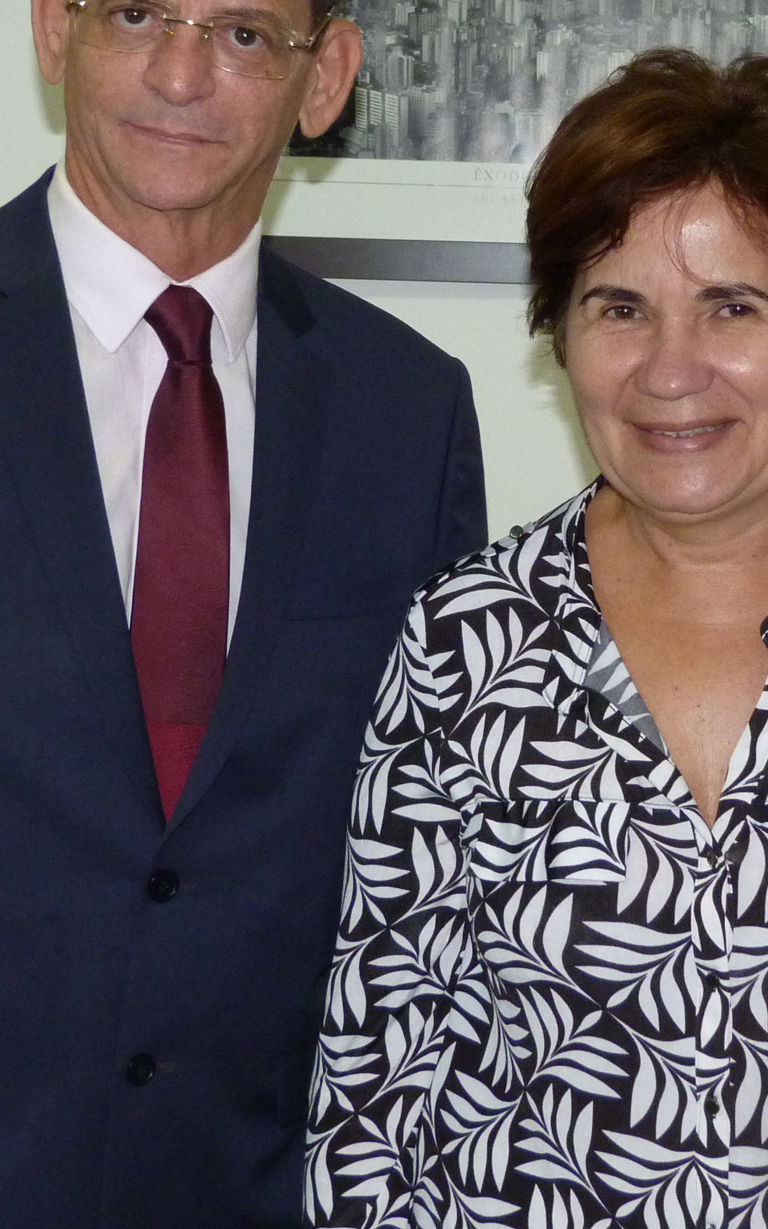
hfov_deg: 13.2
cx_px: 670
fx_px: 3282
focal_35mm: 98
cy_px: 461
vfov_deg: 21.2
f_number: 3.2
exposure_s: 1/60
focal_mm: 7.9
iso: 250
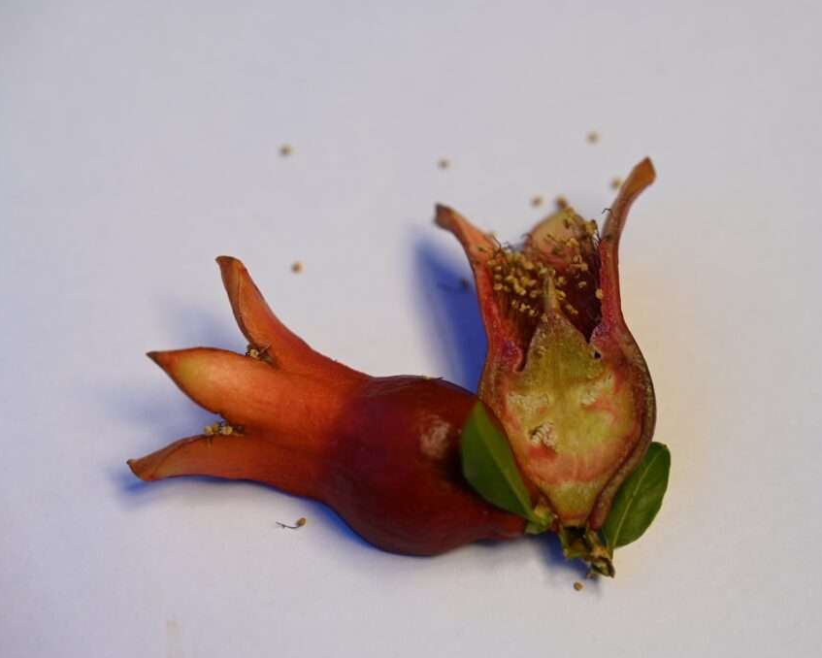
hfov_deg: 14.2
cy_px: 329
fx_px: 3309
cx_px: 462
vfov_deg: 11.4
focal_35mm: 136
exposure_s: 1/640
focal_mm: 120
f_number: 6.3
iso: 200
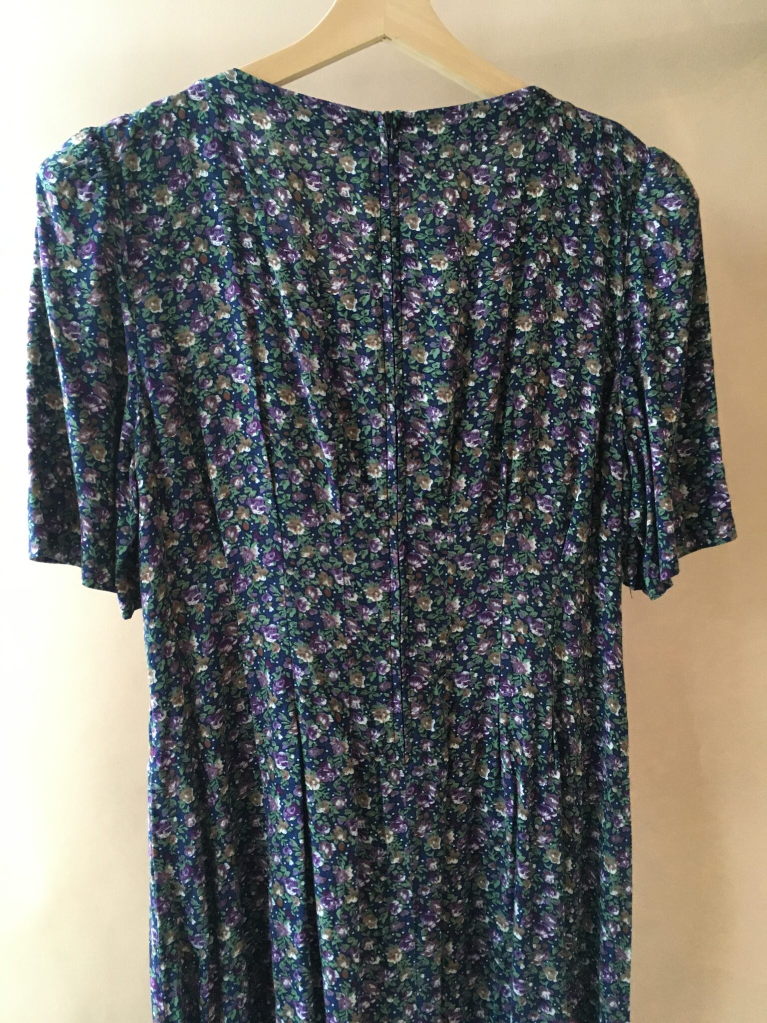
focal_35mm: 29
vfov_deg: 61.7
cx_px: 384
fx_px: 857
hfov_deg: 48.2
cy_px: 512
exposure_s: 1/30
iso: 200
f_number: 2.2
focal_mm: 4.15
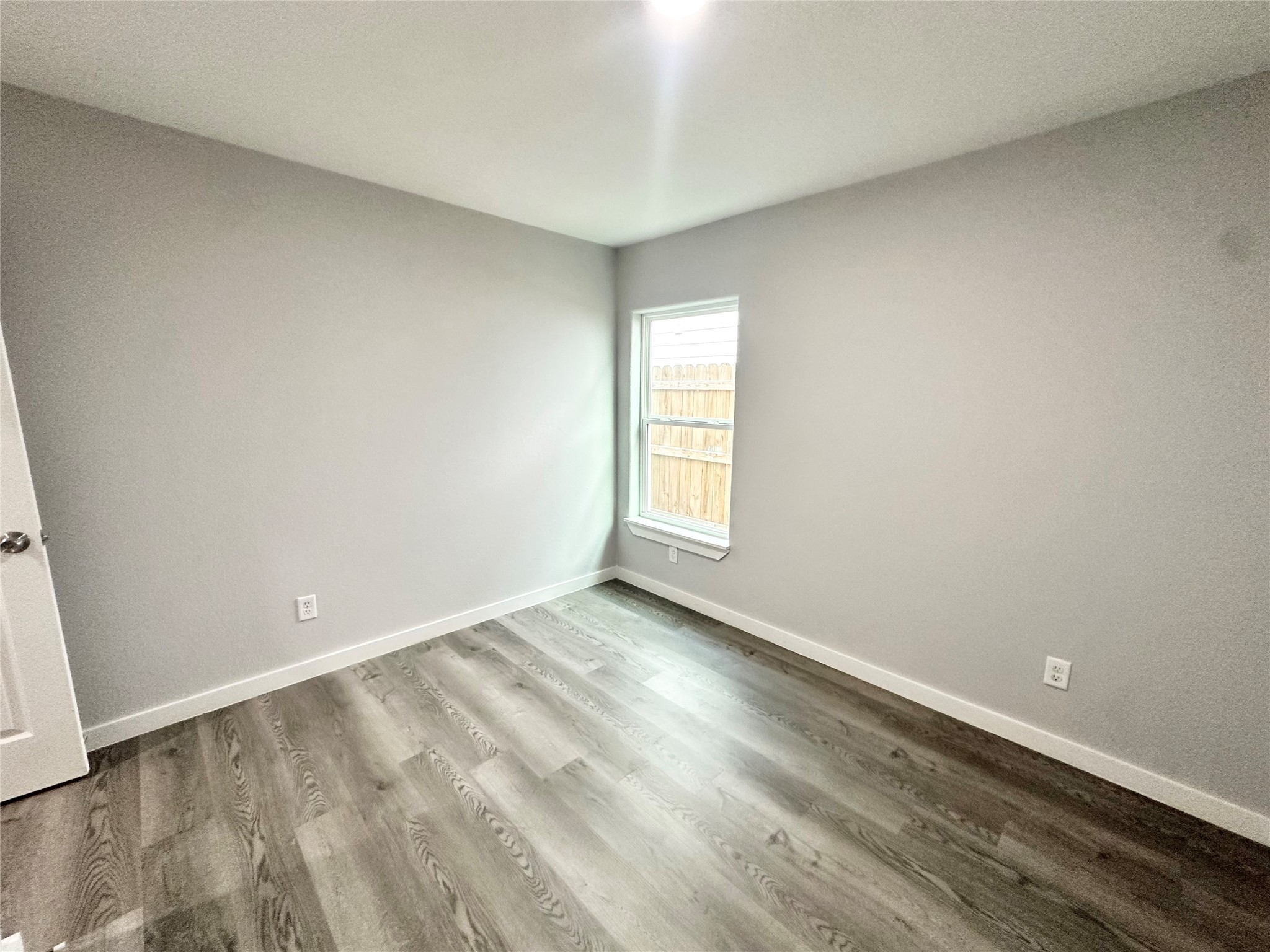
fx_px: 514
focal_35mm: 14
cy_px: 476
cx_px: 635
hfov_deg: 102.1
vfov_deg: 85.7
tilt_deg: -9.3
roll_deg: -0.4
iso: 250
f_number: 2.2
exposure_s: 1/120
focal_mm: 2.22
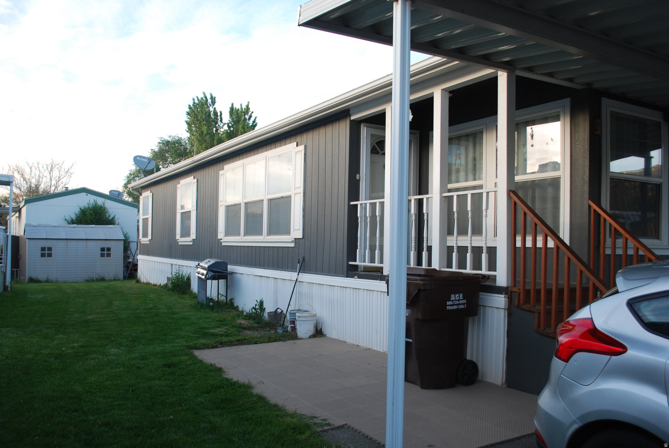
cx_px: 334
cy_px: 224
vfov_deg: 40.1
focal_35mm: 33
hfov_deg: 57.2
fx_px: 614
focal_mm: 22
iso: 200
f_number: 4.5
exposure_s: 1/80
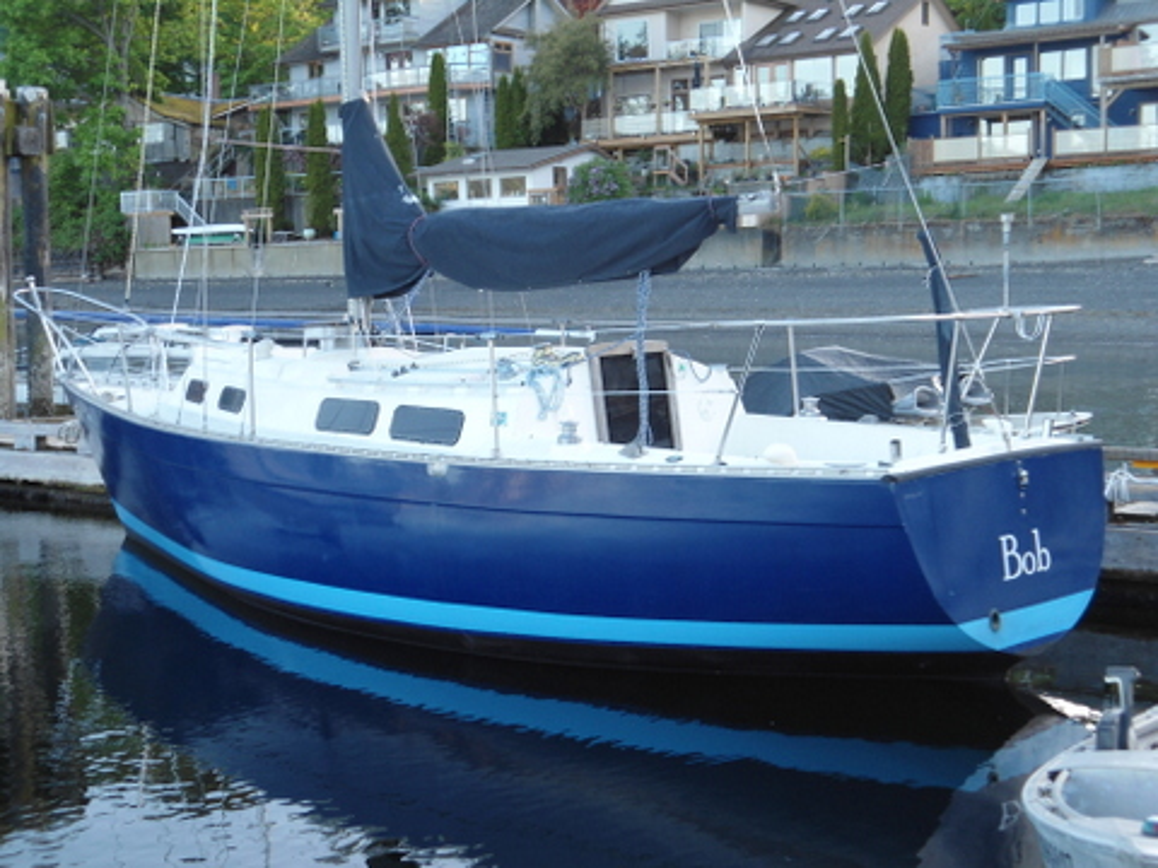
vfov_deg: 27.5
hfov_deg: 36.2
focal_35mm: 53
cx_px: 579
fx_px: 1773
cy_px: 434
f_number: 3.9
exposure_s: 1/60
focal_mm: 9.5
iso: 80
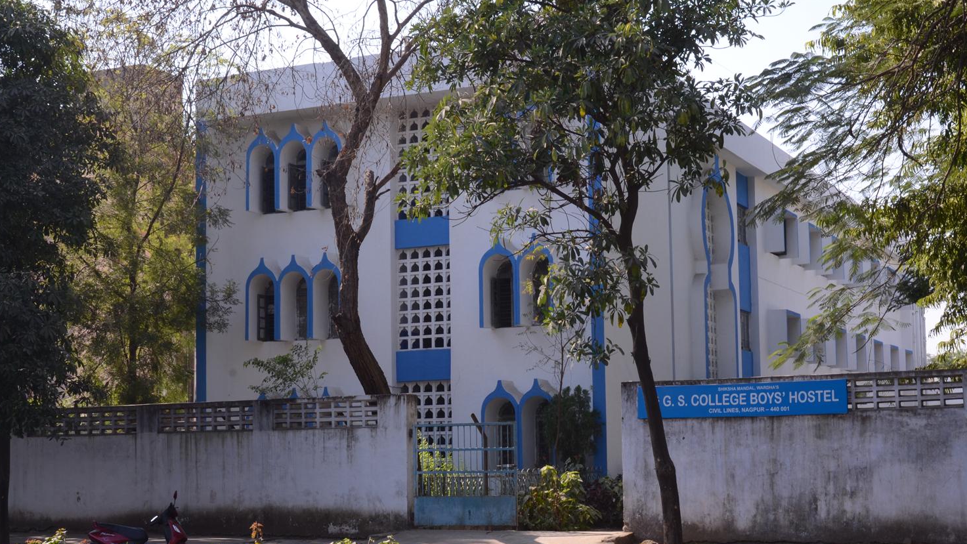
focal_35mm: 59
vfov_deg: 20.4
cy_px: 309
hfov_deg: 35.4
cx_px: 505
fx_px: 1513
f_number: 14
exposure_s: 1/60
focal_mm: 34
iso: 200
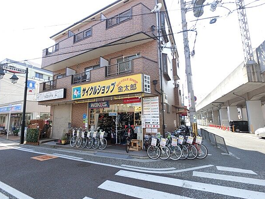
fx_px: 130
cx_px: 125
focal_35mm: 17
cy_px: 103
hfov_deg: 90.9
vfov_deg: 74.7
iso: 64
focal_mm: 2.87
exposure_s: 1/320
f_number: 2.8
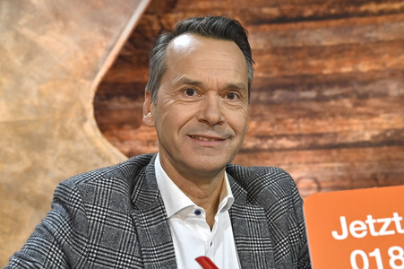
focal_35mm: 33
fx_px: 370
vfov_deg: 39.9
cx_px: 202
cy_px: 134
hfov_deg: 57.3
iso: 800
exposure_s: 1/200
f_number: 4
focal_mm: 33
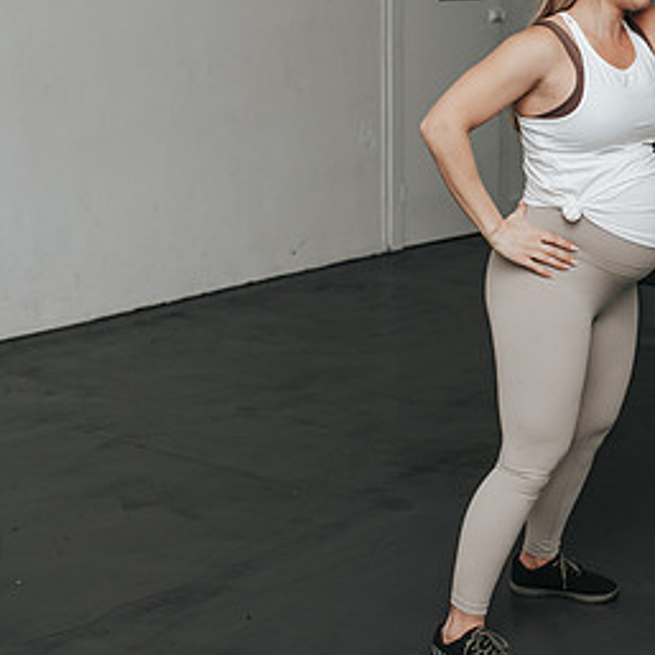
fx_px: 1541
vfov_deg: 23.9
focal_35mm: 72
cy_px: 221
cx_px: 592
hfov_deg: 23.4
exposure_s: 1/200
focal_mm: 35
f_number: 3.2
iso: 800
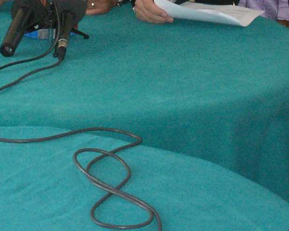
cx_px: 98
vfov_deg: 10.2
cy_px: -108
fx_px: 1257
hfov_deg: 13.1
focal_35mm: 147
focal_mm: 7.7
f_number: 3.5
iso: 160
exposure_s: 1/40
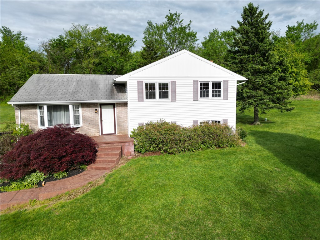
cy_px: 120
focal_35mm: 24
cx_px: 160
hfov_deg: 71.6
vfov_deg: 56.8
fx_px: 222
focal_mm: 6.72
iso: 110
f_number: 1.7
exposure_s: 1/3000
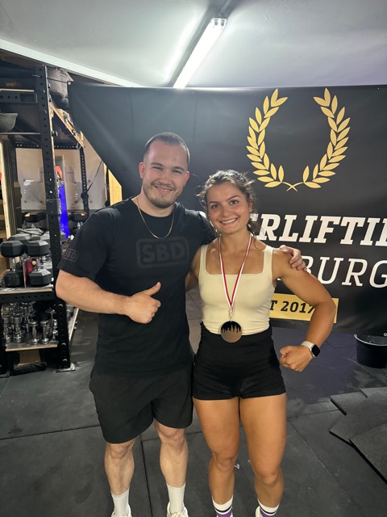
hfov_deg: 56.8
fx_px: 358
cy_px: 258
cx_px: 194
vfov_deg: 71.6
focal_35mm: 24
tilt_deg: -10.1
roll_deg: -0.2
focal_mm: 6.76
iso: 500
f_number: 1.78
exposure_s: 1/50
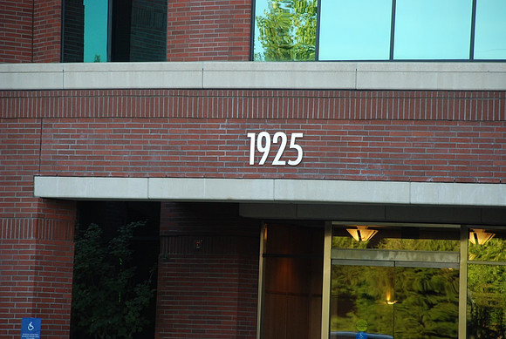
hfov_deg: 10.9
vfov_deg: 7.4
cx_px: 253
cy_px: 170
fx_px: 2640
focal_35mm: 188
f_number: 5.6
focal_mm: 125
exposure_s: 1/100
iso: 320
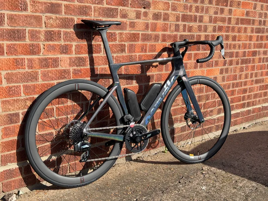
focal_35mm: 48
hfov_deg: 39.7
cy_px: 100
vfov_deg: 30.3
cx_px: 134
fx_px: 372
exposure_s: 1/2762
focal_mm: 6.76
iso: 64
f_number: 1.78
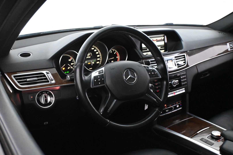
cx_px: 116
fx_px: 223
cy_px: 78
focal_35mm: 34
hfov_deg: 55.1
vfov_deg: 38.4
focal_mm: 23
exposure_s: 1/60
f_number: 4.2
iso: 9000
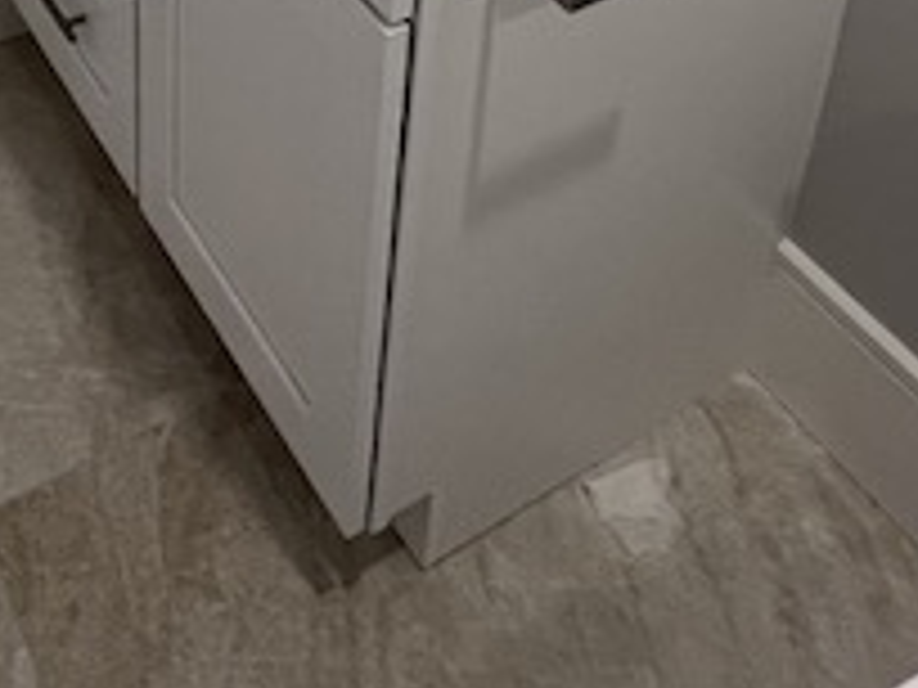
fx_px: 1352
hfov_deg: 37.4
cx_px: 382
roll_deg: -4.2
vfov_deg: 22.7
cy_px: -373
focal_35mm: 51
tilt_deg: -24.1
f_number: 1.8
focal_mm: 1.57
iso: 160
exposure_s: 1/120
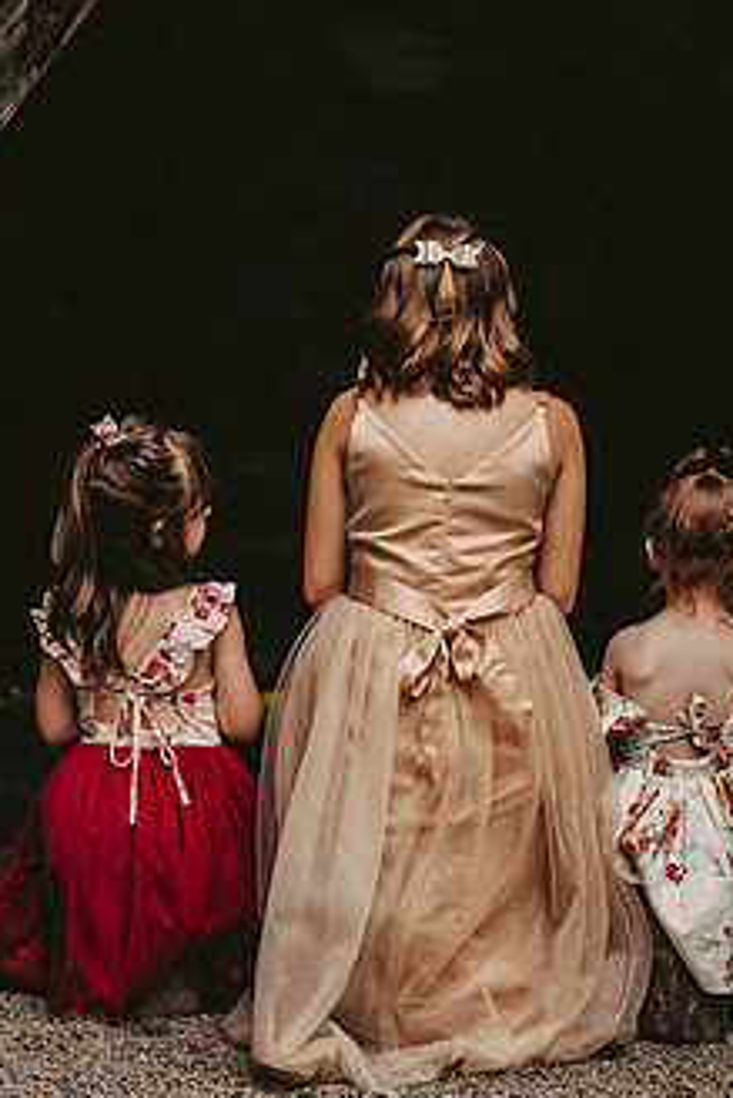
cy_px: 536
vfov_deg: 21.2
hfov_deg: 14.3
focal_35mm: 96
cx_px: 418
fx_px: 2929
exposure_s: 1/800
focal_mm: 70
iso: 640
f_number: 2.8
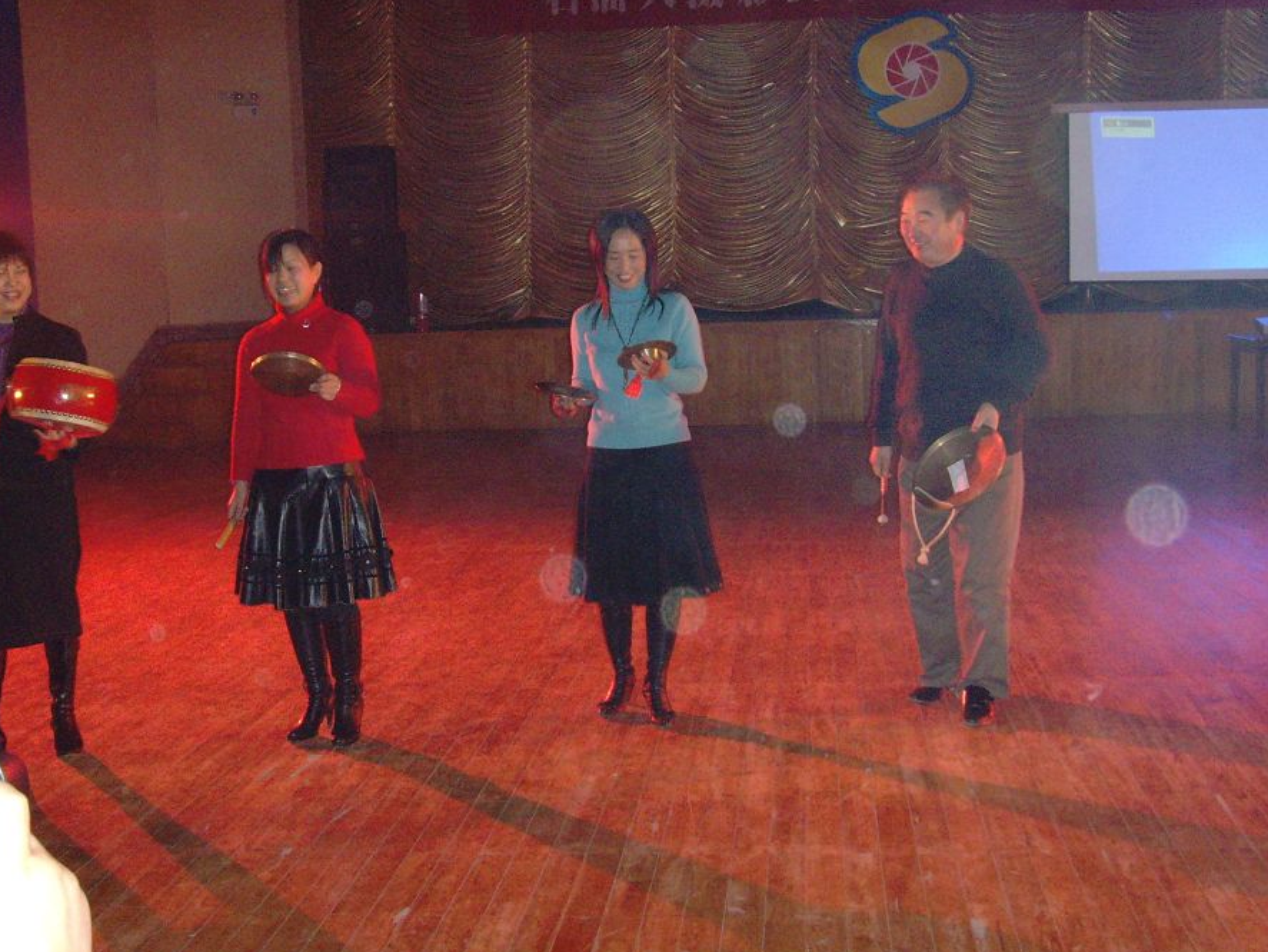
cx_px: 629
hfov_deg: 42.1
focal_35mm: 45
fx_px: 1649
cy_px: 492
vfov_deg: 32.2
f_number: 3.5
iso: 400
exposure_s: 1/45
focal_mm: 6.6
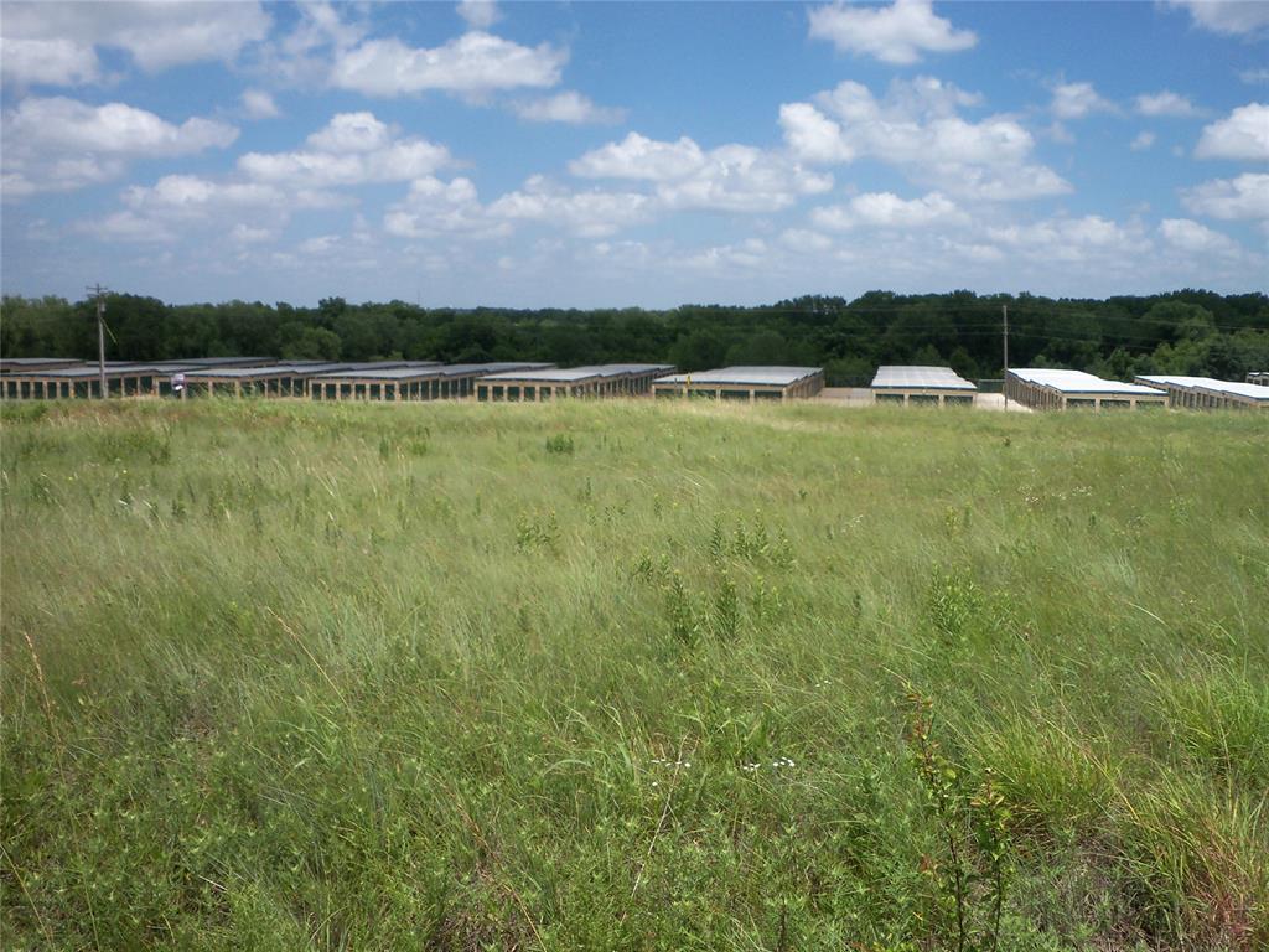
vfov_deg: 37.7
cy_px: 476
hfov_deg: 49.0
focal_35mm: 38
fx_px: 1393
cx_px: 634
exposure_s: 1/500
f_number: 5.6
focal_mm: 6.3
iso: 100
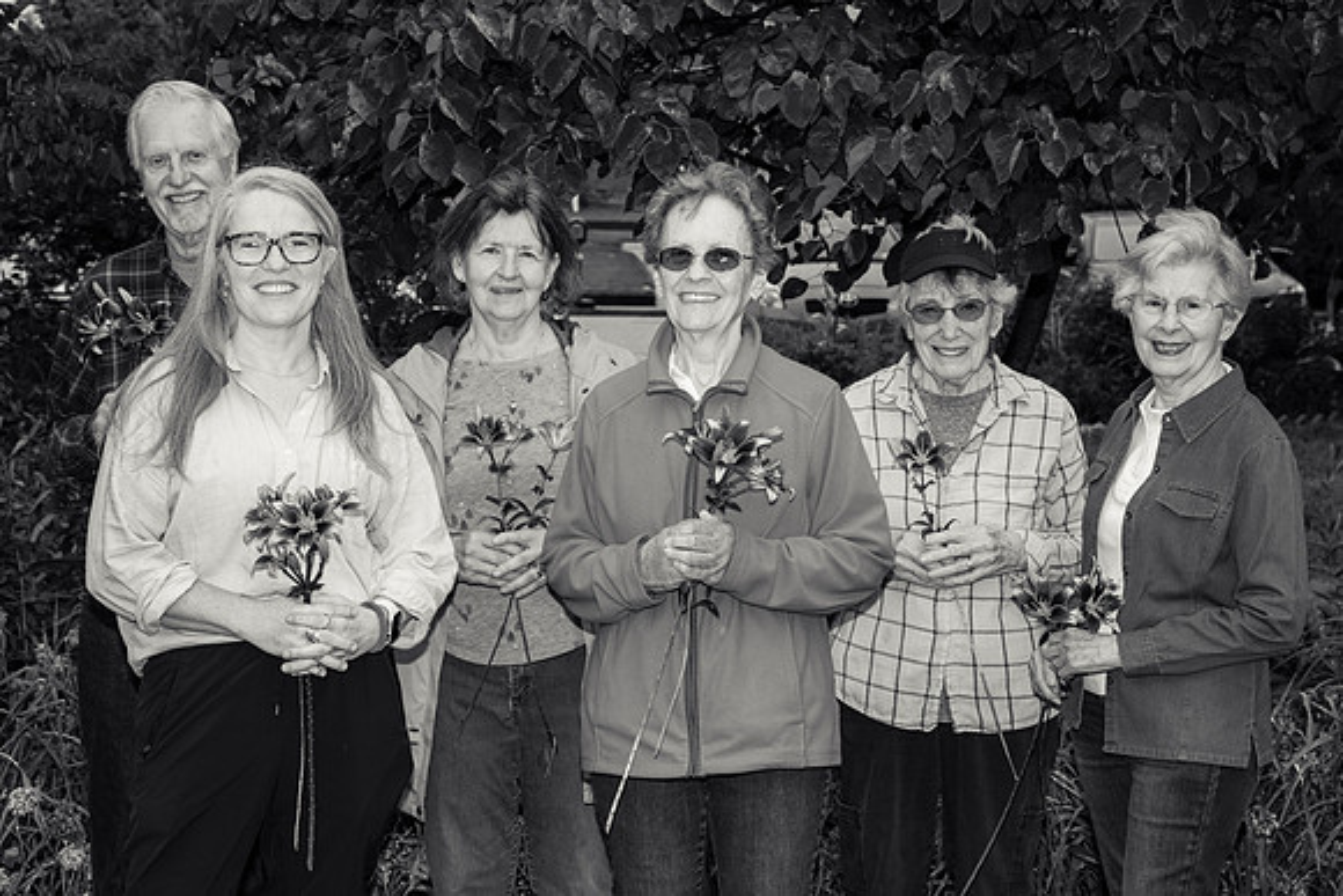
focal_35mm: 62
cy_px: 447
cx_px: 601
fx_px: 2327
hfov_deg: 32.2
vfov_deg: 21.8
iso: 250
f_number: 7.1
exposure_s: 1/250
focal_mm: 50
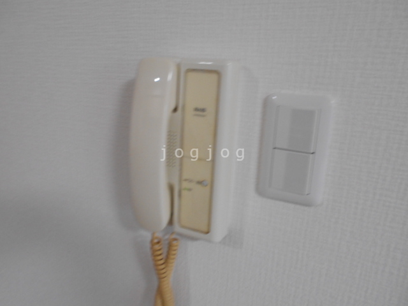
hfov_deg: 67.3
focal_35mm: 26
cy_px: 153
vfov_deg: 53.1
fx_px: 306
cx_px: 204
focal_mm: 4.6
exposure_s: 1/30
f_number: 3.2
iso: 220
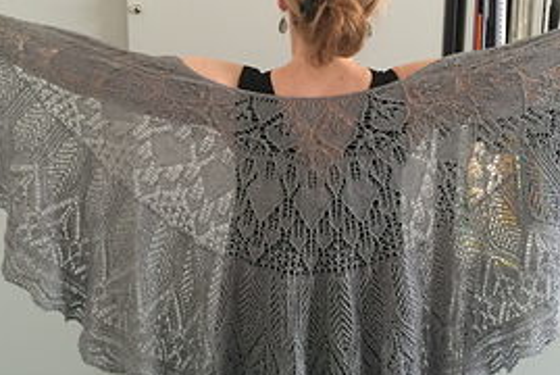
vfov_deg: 24.2
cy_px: 157
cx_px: 281
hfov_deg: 35.6
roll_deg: -0.4
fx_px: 872
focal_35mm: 56
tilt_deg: -16.2
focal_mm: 4.15
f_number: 2.2
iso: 100
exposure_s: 1/33
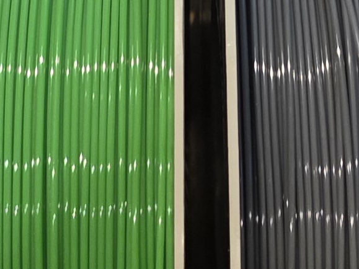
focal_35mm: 159
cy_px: -419
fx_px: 1649
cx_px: 342
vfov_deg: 8.4
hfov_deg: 12.3
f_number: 1.7
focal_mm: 6.3
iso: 320
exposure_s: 1/120
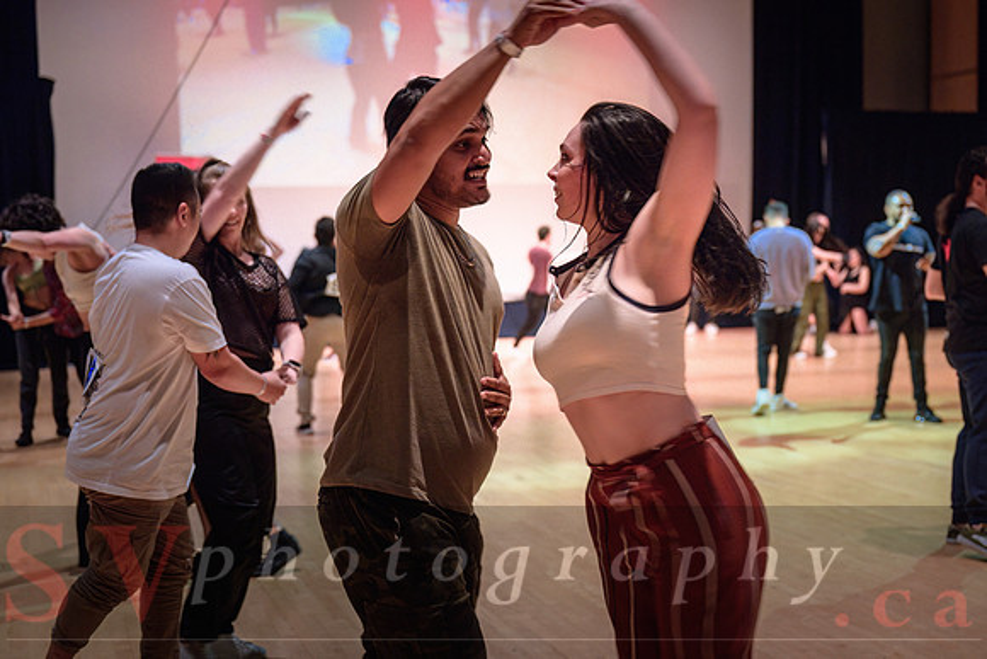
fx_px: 1495
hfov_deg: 36.4
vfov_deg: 24.8
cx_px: 573
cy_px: 382
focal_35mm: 55
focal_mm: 47
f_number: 2.8
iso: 2500
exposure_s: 1/125
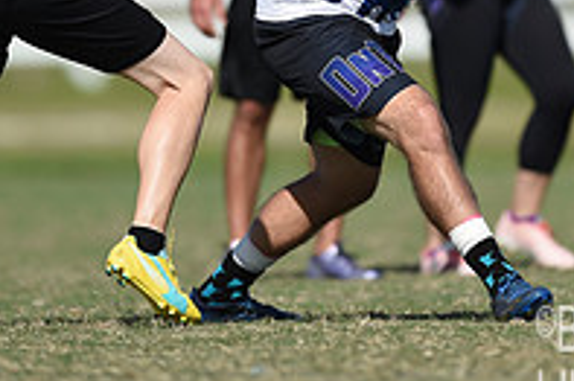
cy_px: -113
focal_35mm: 1180
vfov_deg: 1.2
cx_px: 350
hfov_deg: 1.7
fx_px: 18798
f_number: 2.8
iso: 100
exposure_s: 1/3200
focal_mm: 400
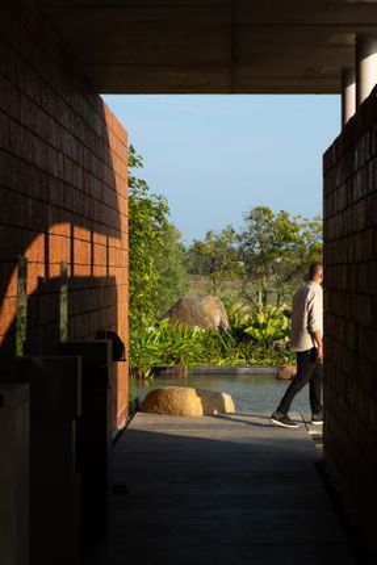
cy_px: 282
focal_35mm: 83
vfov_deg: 24.5
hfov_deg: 16.5
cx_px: 188
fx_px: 1303
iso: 125
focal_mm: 55
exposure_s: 1/105
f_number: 8
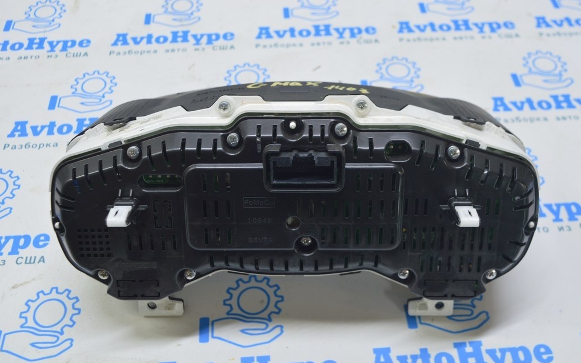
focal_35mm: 42
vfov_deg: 30.9
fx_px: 657
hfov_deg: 47.7
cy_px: 190
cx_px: 290
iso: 400
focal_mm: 27
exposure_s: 1/20
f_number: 5.6
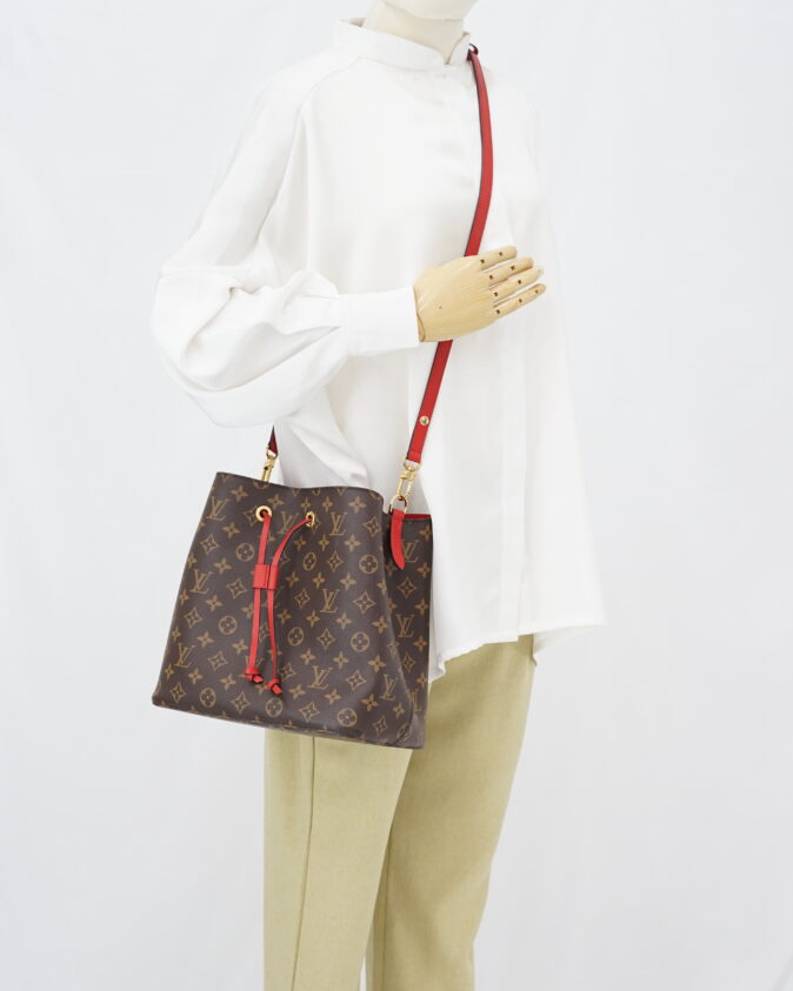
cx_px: 392
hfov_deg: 26.7
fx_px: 1673
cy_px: 515
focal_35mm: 57
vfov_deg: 33.0
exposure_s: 1/8
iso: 640
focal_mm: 50
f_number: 6.3
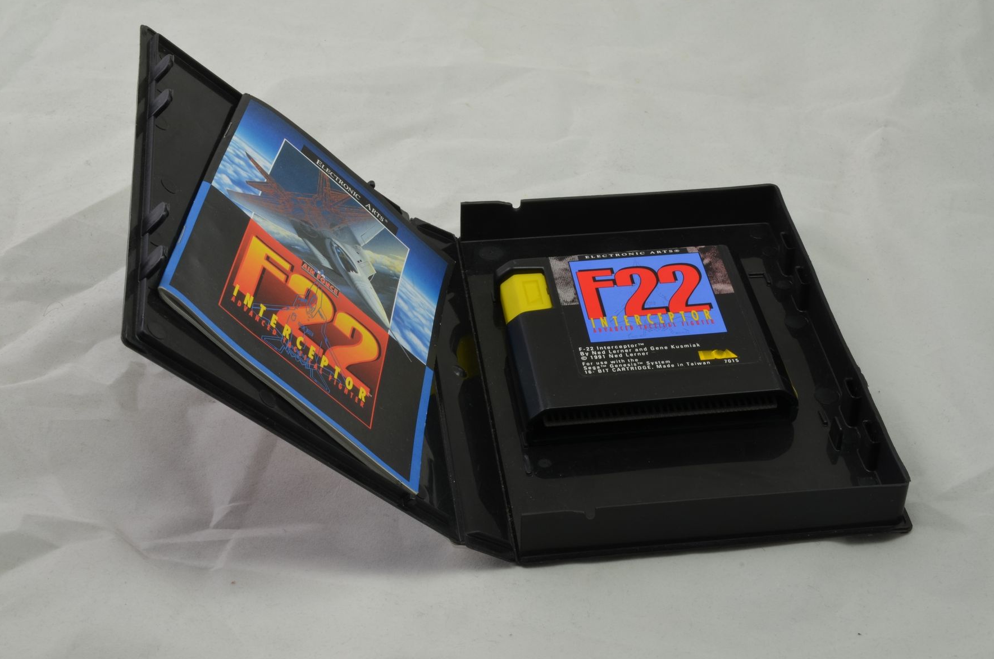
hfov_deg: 32.9
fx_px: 1681
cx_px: 494
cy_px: 329
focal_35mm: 61
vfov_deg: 22.2
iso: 100
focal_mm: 40
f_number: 20
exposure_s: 1/1.3
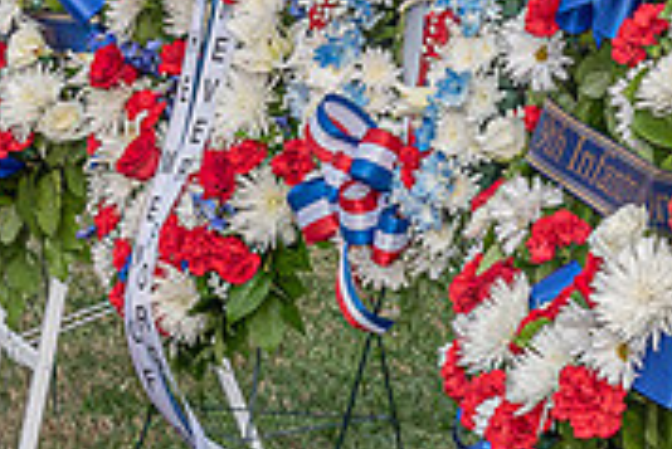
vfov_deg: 7.4
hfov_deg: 10.9
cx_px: 760
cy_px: 165
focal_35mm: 185
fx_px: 3456
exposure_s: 1/250
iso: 500
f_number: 10
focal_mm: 46
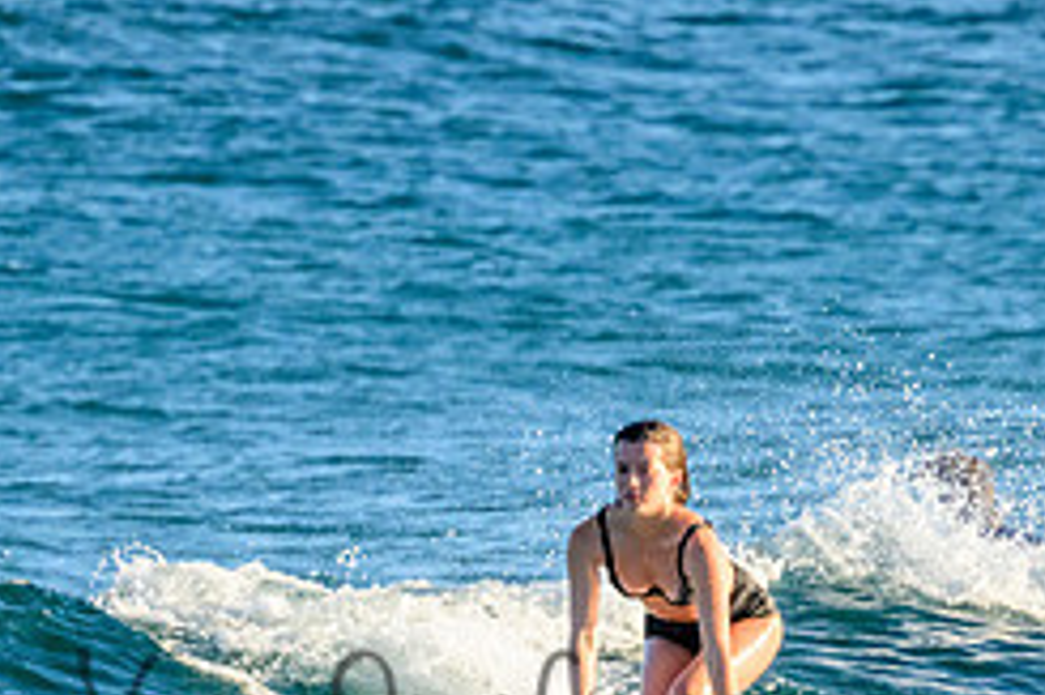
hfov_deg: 1.1
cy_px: 680
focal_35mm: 1897
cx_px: 516
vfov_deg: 0.7
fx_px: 55027
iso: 3200
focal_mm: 800
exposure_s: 1/2000
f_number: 11
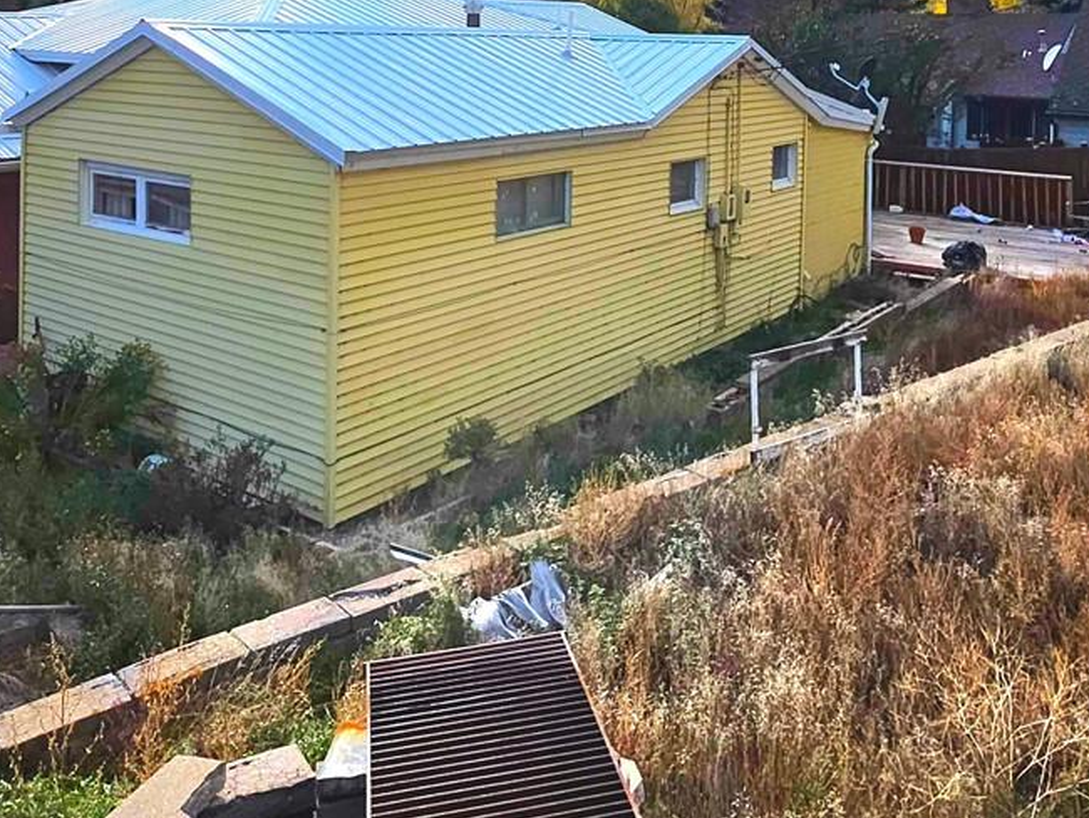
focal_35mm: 32
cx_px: 578
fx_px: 1007
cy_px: 80
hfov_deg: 56.8
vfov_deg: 40.8
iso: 16
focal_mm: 2.2
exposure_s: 1/1250
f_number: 1.9
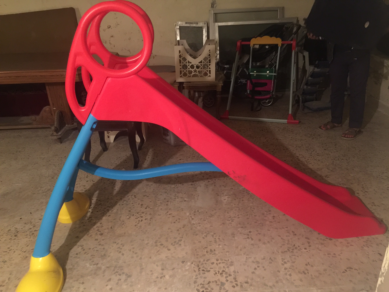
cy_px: 146
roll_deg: -0.3
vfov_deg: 48.2
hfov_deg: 61.7
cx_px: 194
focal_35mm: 29
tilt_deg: -23.8
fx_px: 326
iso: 125
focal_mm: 4.15
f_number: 2.2
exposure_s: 1/4
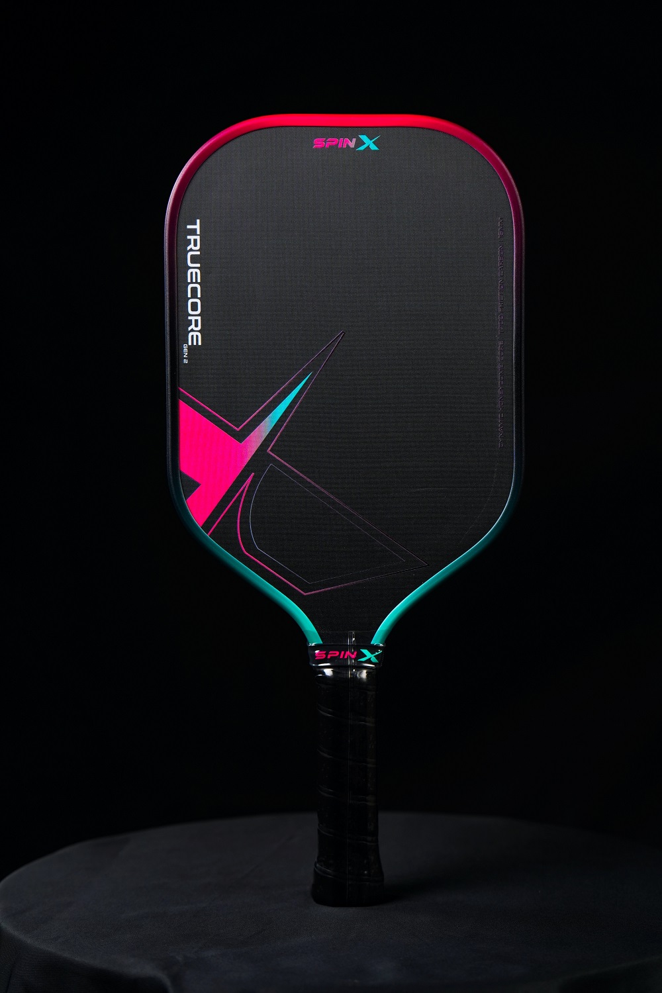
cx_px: 331
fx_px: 2620
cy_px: 496
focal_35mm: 95
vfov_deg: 21.5
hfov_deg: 14.4
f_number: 5
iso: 640
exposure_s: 1/125
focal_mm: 95
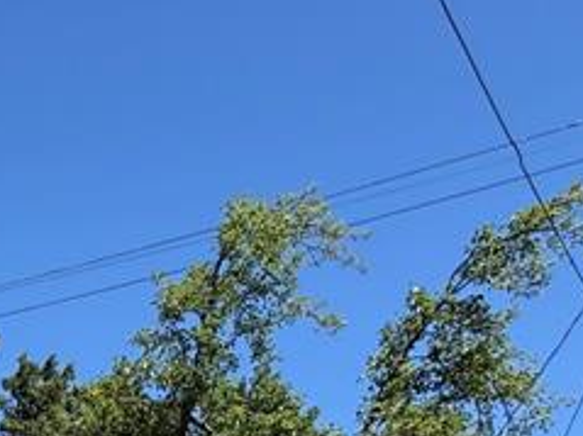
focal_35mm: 60
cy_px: 874
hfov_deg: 27.9
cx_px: -132
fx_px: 1010
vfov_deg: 17.4
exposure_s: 1/1236
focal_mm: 2.22
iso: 40
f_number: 2.2
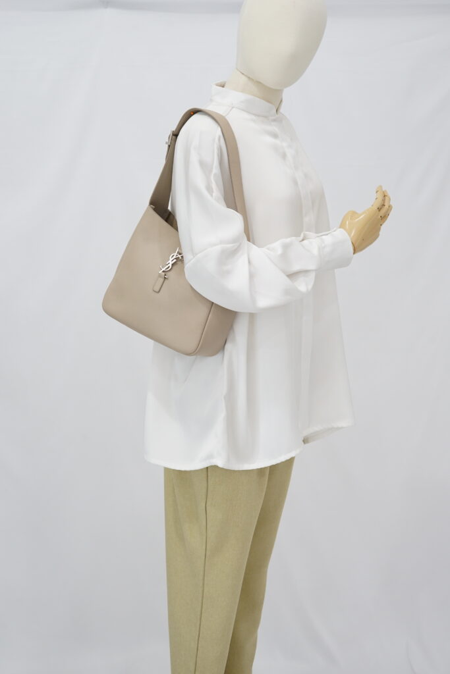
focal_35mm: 50
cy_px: 337
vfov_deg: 39.6
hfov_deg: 27.0
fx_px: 937
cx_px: 225
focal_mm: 50
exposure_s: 1/13
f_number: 6.3
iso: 640
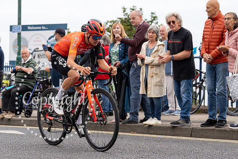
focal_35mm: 112
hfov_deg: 18.2
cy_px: 47
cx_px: 85
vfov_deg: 12.2
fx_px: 742
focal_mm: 78
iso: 320
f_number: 3.5
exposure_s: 1/1000
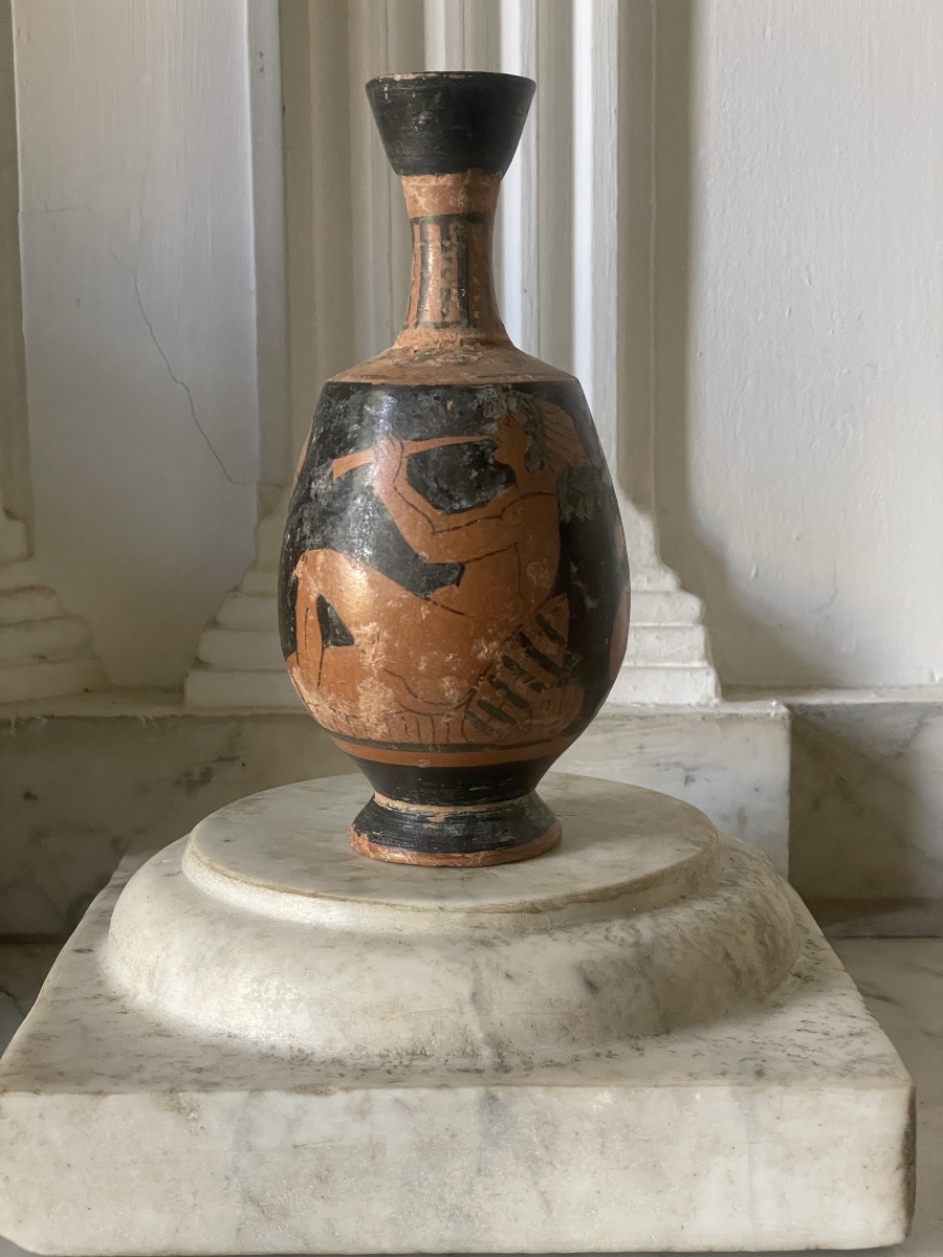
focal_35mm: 52
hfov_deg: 28.0
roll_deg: +1.2
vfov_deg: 36.8
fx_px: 1889
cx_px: 472
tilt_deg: -7.4
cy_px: 628
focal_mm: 6
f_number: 2
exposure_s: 1/60
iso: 500
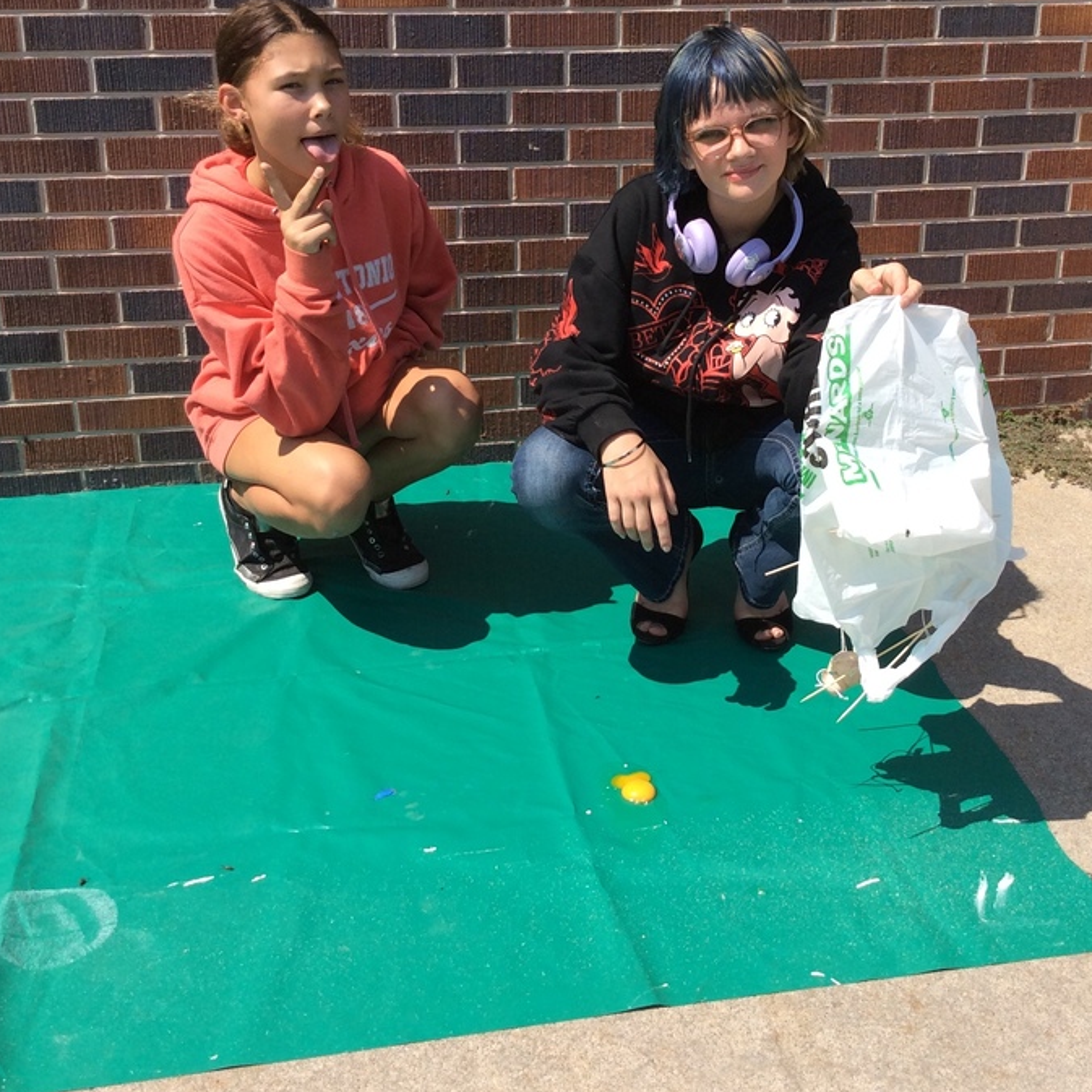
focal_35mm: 43
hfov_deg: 39.1
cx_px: 606
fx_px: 1535
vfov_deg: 39.1
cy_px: 477
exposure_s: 1/1466
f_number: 2.4
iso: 32
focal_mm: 3.3
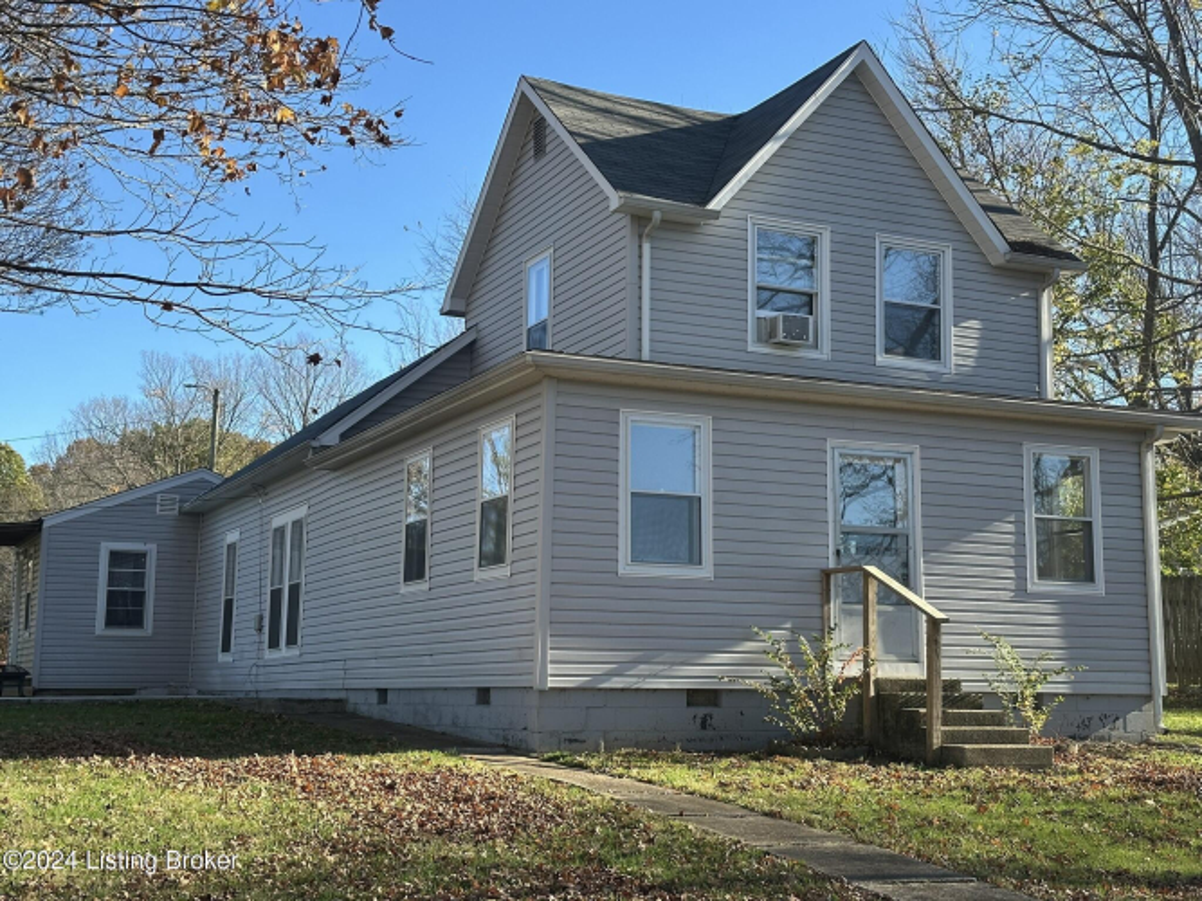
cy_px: 450
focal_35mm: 48
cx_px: 601
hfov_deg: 39.7
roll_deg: -1.3
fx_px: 1666
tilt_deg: +8.5
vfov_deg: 30.3
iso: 64
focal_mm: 6.86
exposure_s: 1/1497
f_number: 1.78
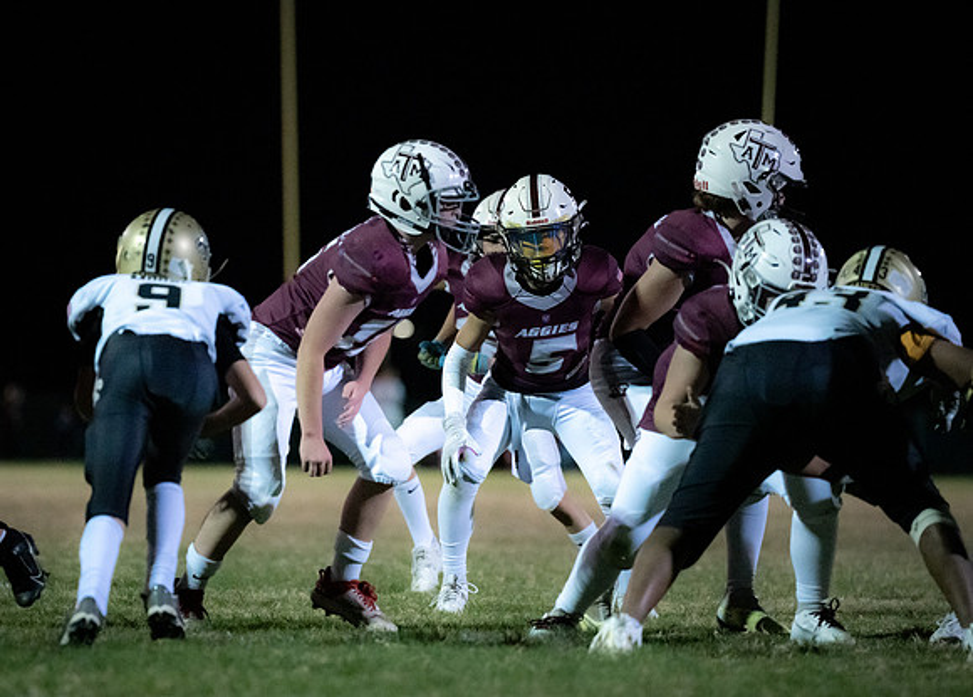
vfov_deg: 5.5
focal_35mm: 260
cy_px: 424
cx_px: 337
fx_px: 7200
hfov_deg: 7.7
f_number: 2.8
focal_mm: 200
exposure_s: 1/1000
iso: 16000
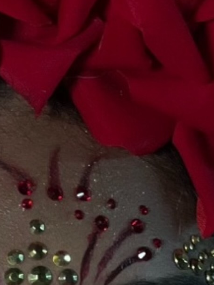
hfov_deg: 2.9
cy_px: 362
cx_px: -75
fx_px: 4199
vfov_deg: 3.9
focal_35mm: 509
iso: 125
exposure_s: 1/121
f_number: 2.8
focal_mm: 9
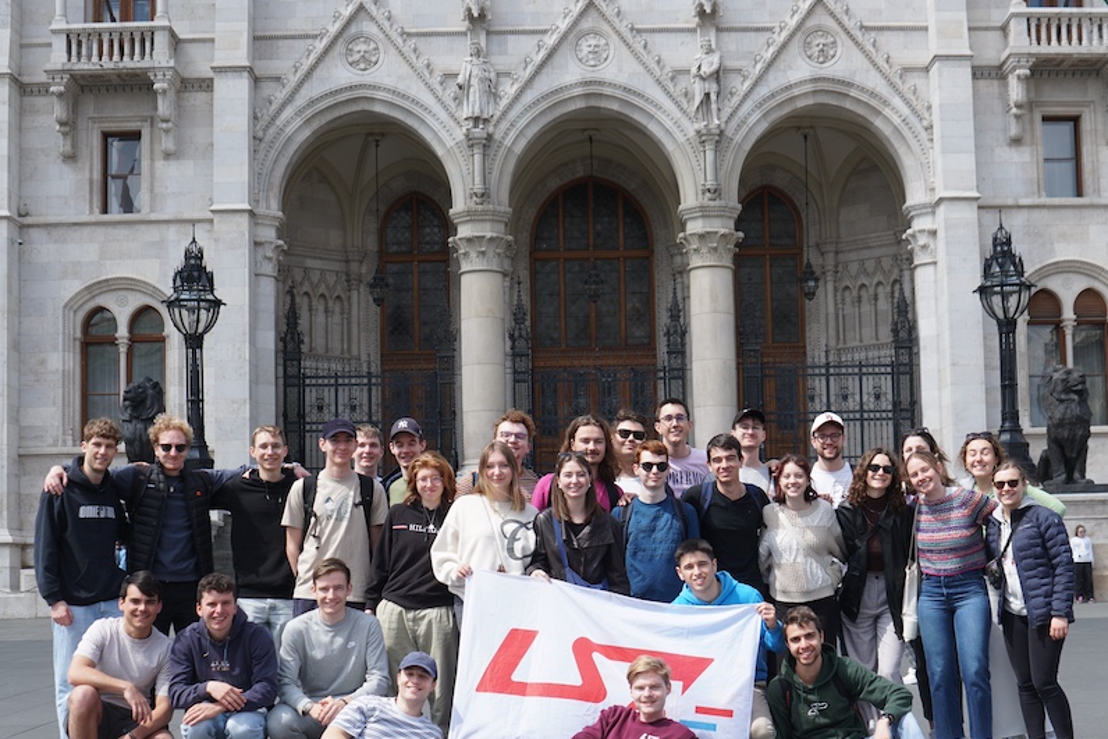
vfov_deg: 25.0
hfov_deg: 36.8
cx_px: 594
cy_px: 472
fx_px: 1662
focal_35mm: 54
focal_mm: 28
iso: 100
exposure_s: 1/640
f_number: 4.5
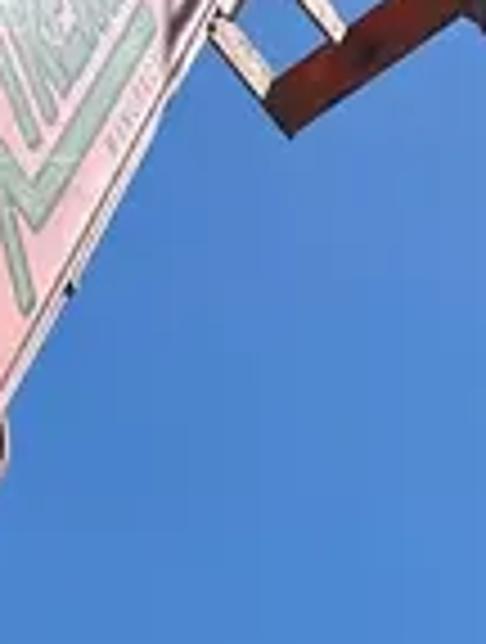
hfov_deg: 11.0
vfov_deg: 12.4
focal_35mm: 133
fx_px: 2479
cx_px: -122
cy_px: 1425
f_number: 1.5
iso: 50
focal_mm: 5.7
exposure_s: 1/3460
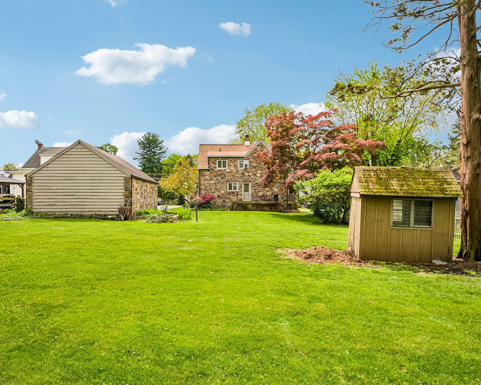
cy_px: 194
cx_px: 228
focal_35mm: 23
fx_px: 321
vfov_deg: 61.8
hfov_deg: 73.6
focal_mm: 19.5
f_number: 8
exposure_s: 1/125
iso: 100
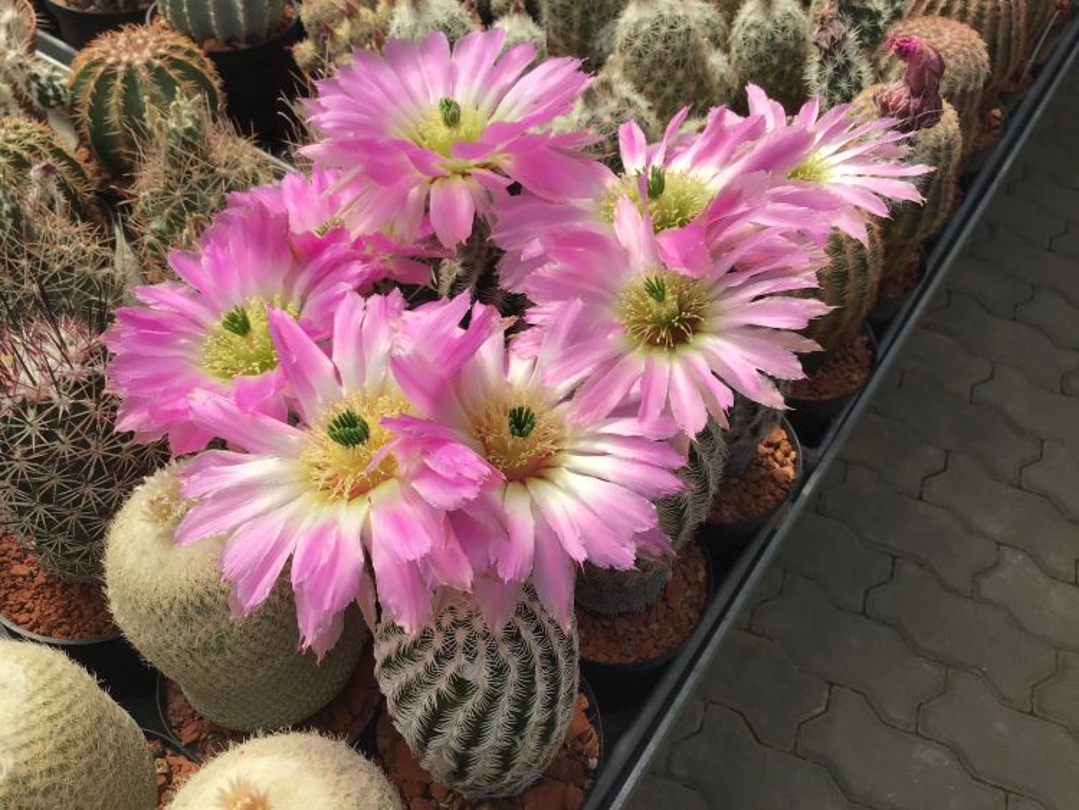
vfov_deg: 45.5
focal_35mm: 31
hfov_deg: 58.3
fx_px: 967
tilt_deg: -47.4
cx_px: 540
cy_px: 405
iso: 25
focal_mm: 3.3
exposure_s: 1/876
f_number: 2.4
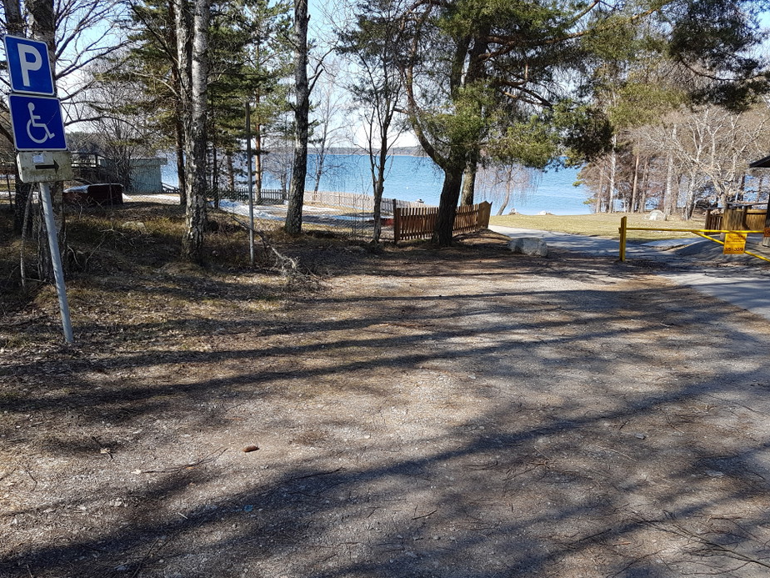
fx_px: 601
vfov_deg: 51.3
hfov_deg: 65.3
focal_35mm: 27
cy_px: 296
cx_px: 386
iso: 40
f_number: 1.7
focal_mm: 4.2
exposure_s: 1/776
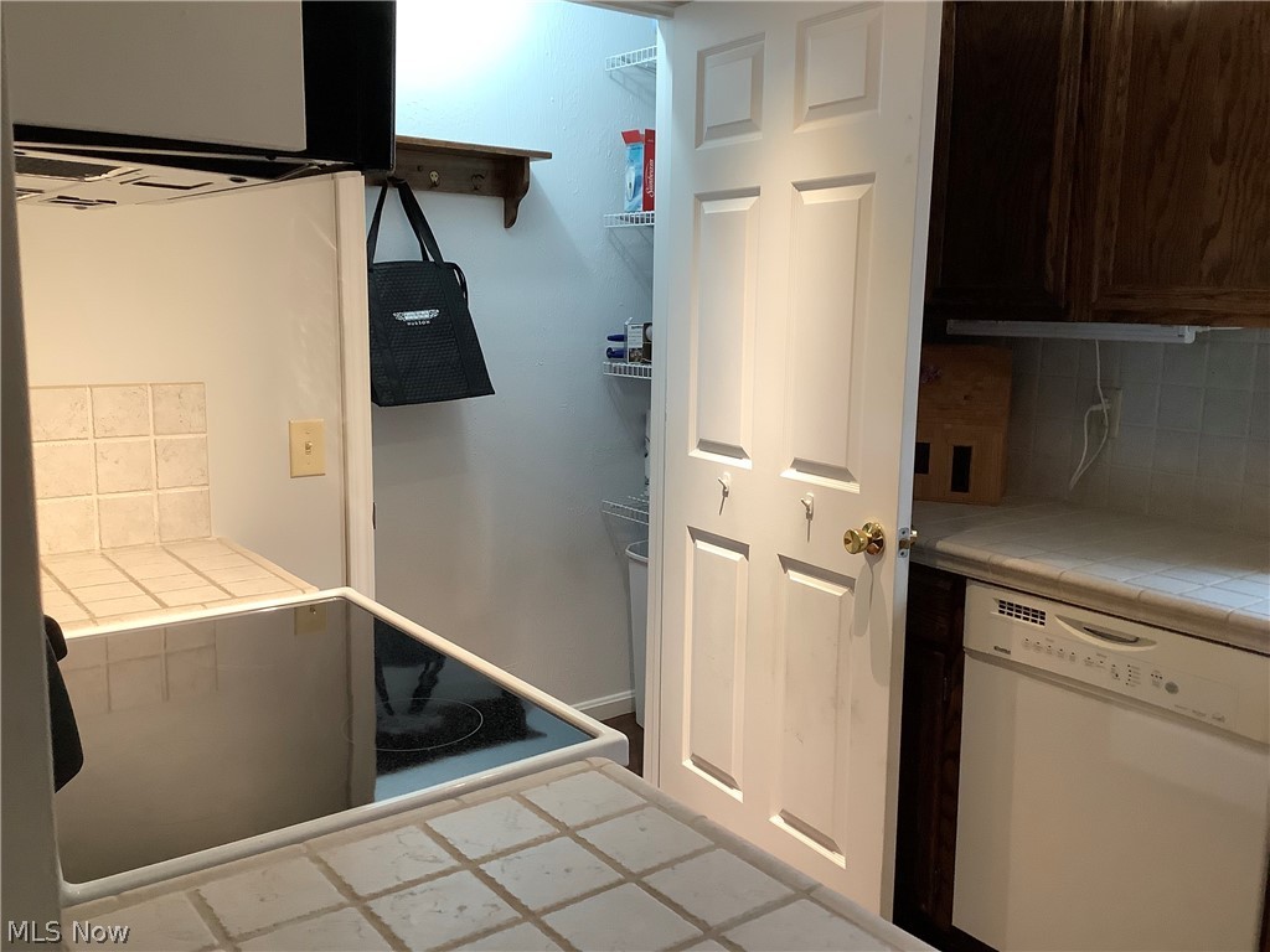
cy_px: 476
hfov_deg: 58.4
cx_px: 635
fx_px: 1137
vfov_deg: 45.4
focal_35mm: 31
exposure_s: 1/60
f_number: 2.4
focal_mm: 3.3
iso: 160
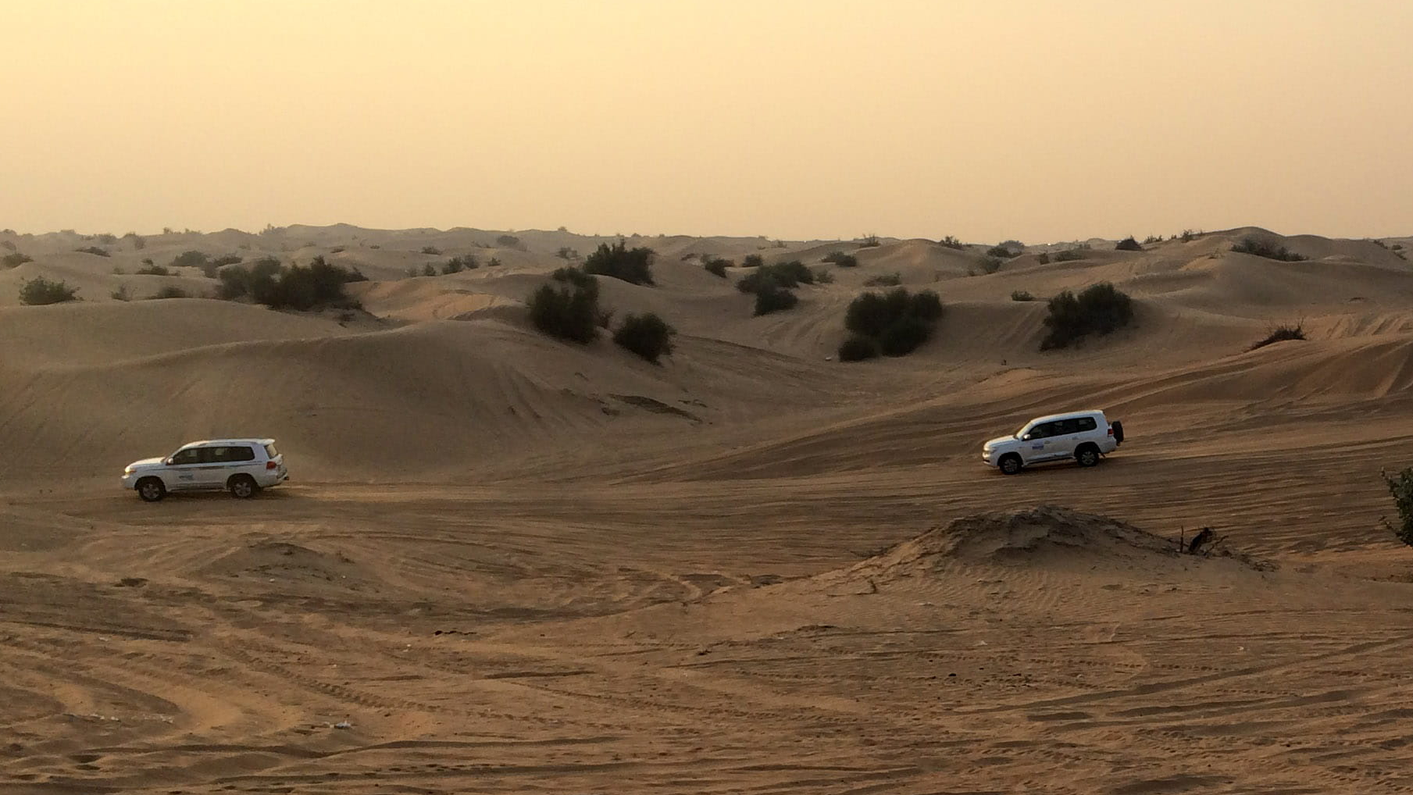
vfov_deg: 20.6
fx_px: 2136
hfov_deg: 34.8
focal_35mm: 57
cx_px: 1237
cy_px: 734
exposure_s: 1/1244
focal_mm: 4.15
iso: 32
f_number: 2.2
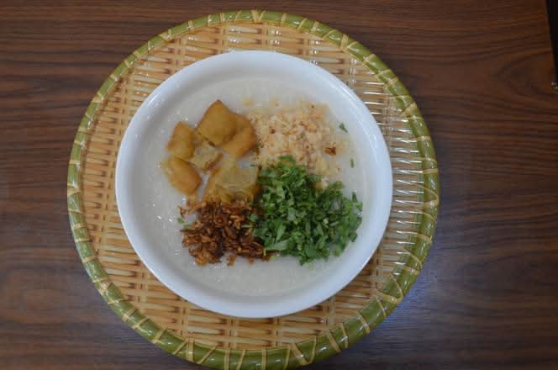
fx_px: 603
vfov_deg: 34.1
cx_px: 279
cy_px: 185
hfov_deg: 49.6
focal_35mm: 39
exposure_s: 1/60
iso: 640
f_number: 4
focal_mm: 26
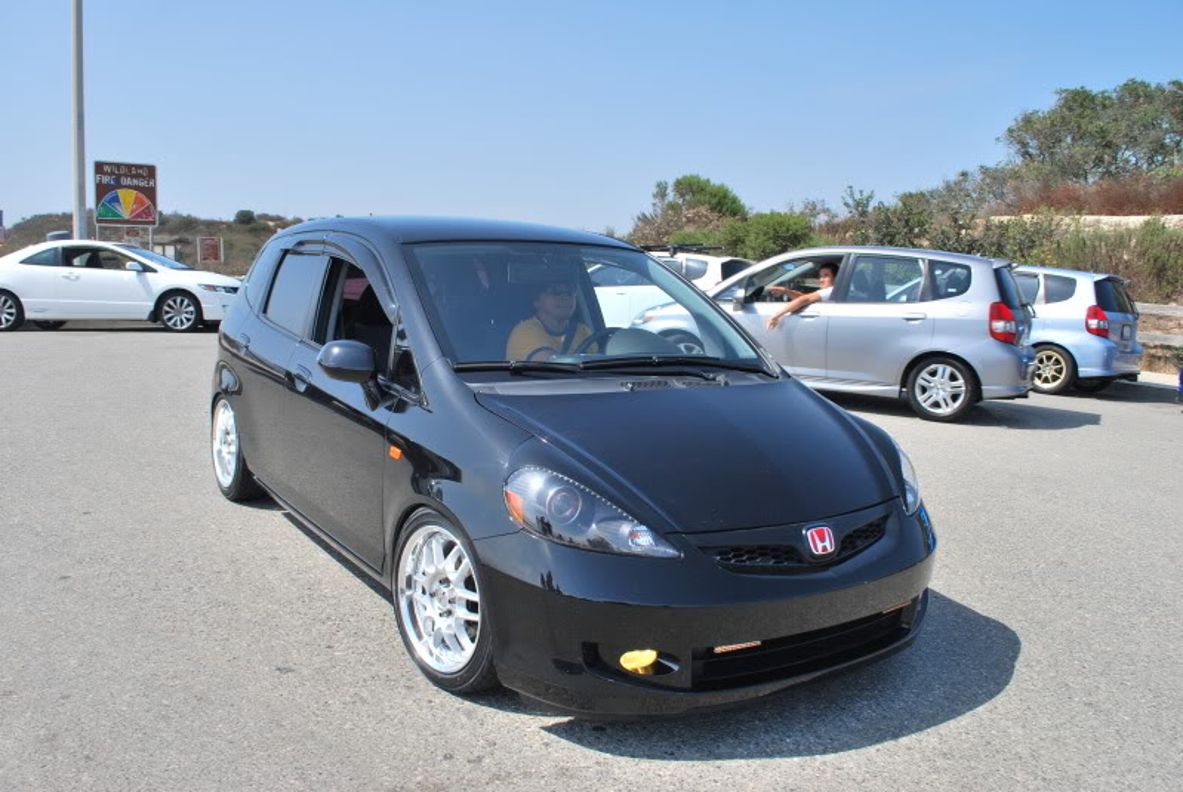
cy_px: 396
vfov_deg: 43.7
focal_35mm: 30
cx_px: 592
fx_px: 987
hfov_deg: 61.9
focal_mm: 20
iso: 100
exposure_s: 1/250
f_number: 8
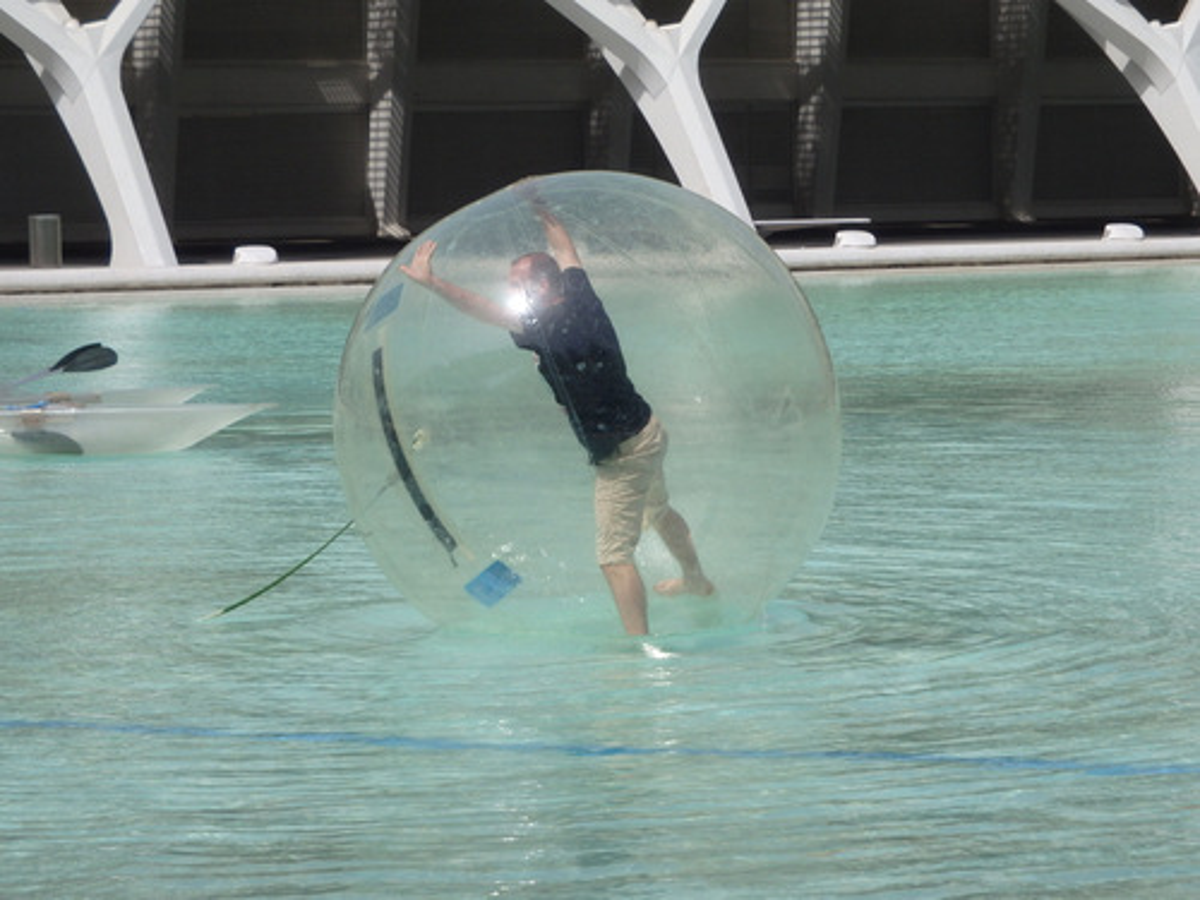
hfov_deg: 14.1
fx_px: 4853
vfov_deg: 10.6
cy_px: 450
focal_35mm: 140
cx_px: 600
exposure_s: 1/1000
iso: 125
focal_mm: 25
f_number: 5.9
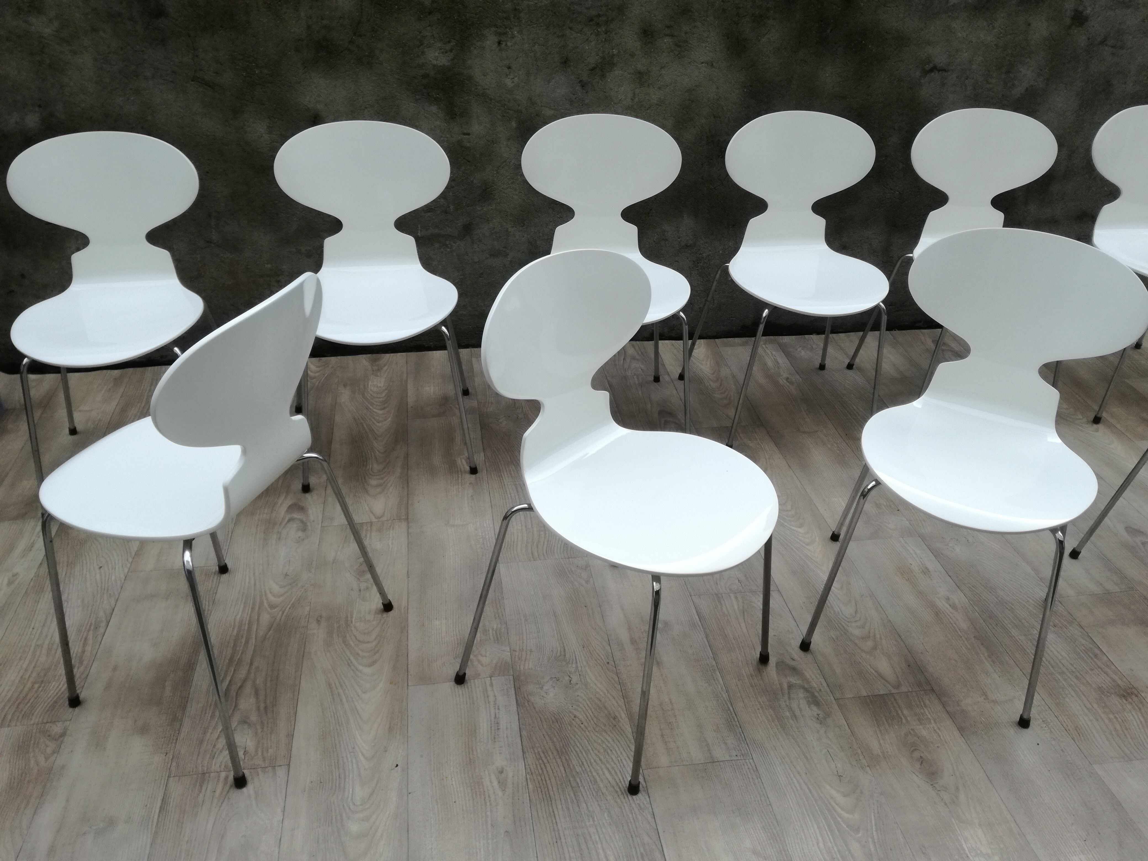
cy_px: 430
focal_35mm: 27
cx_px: 574
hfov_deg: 65.3
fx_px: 895
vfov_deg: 51.4
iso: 64
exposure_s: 1/100
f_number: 2
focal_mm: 3.79
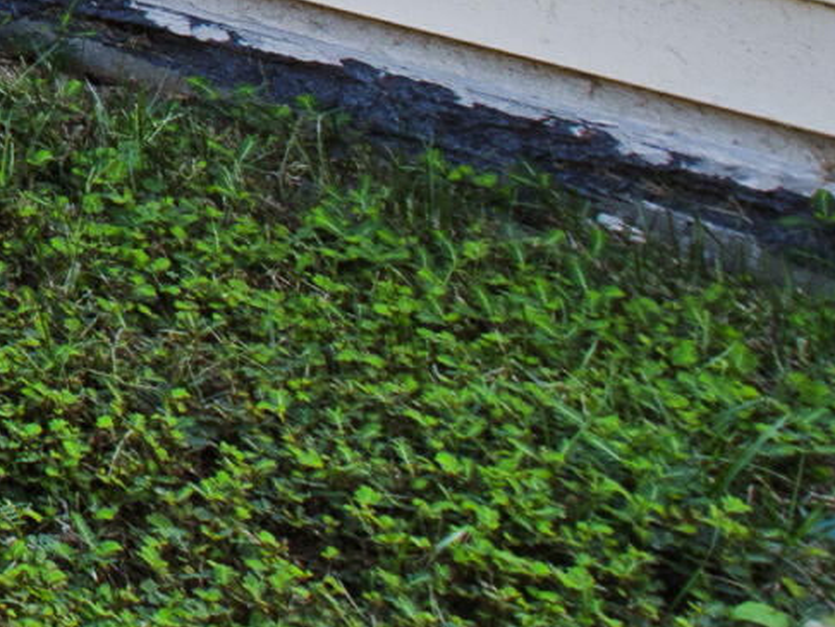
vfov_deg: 12.7
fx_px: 2148
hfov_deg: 11.5
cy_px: -897
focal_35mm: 89
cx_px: -1670
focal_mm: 10
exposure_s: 1/50
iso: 100
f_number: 8
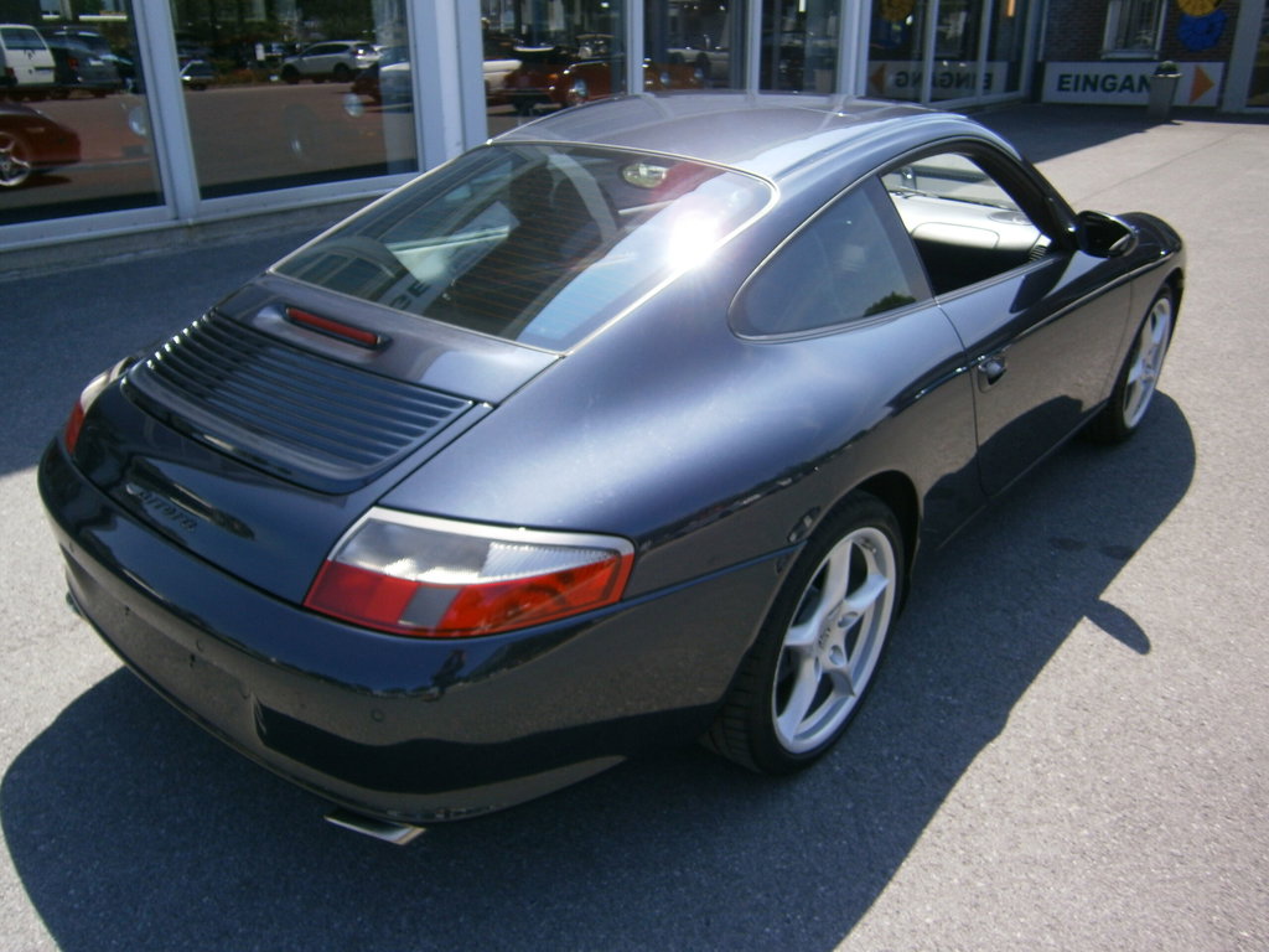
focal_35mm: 26
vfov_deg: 53.1
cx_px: 634
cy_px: 476
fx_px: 953
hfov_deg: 67.3
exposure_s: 1/500
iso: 80
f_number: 2.8
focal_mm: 4.7
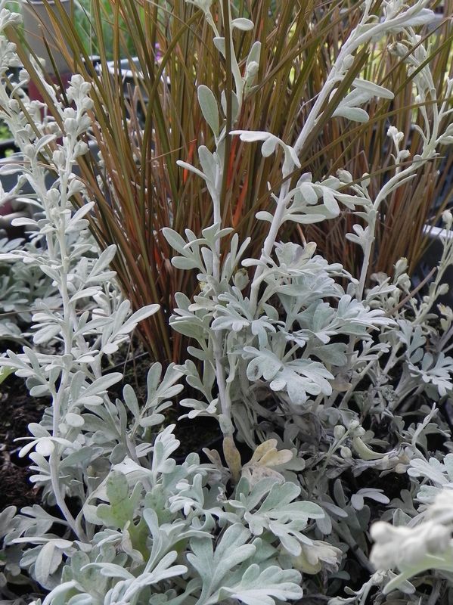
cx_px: 226
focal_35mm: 41
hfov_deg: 35.1
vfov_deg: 45.8
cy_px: 302
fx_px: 716
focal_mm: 7.3
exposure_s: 1/200
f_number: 4
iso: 160
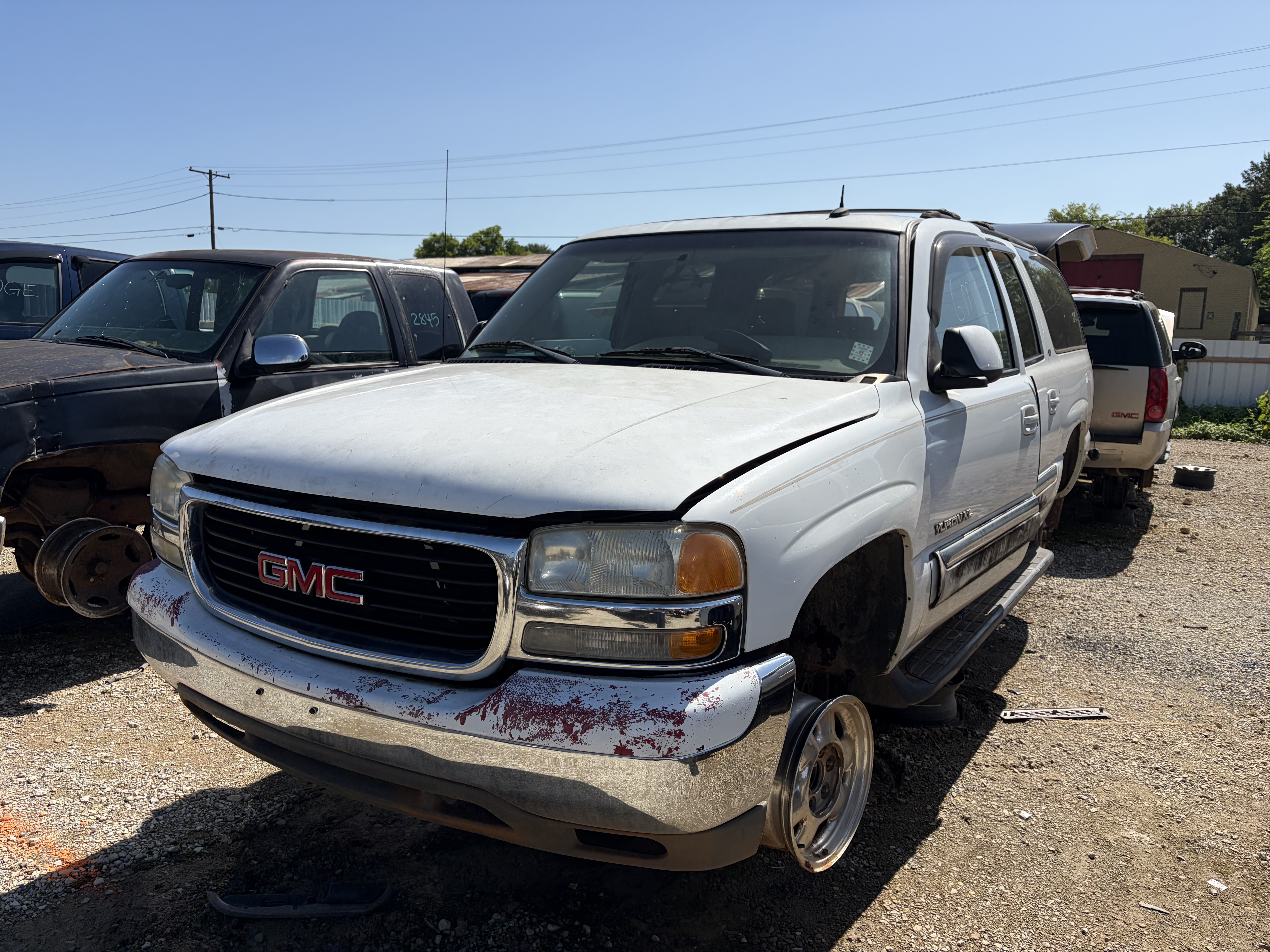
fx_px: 954
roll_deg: -2.4
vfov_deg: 53.1
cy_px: 476
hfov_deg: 67.3
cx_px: 635
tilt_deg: -7.0
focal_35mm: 26
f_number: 1.6
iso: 64
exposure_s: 1/6329
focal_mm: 5.96
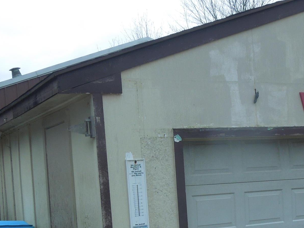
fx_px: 562
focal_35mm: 64
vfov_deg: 22.5
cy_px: 197
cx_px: 200
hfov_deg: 30.1
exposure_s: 1/800
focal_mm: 4.5
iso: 100
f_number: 3.3
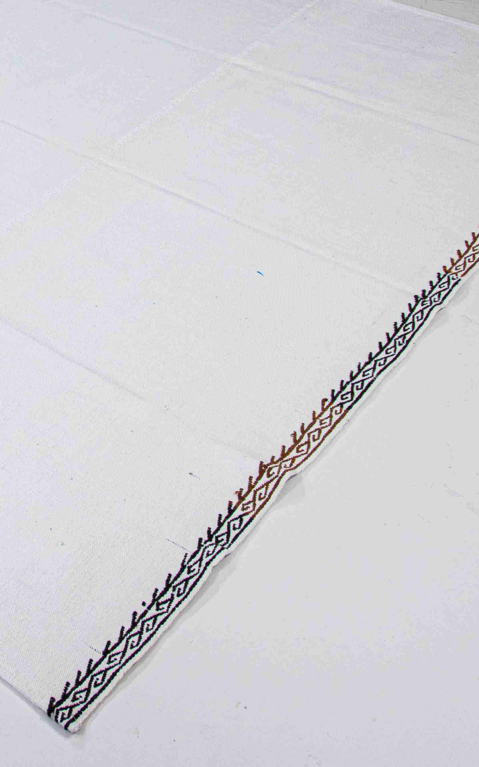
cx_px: 23
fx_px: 1065
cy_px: 277
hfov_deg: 24.4
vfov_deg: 39.3
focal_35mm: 51
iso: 200
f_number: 3.5
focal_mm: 14
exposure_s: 1/100
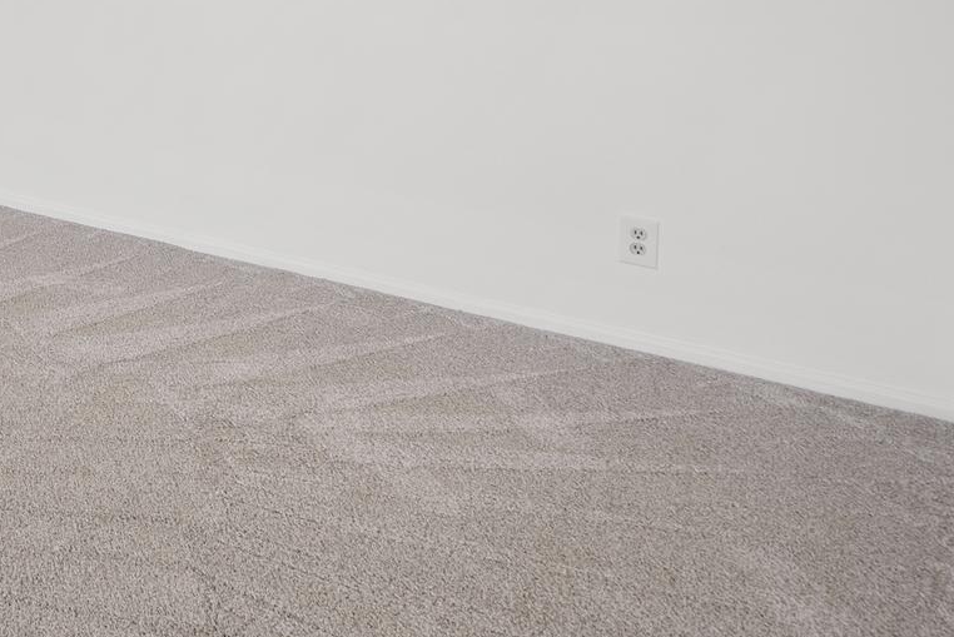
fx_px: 1140
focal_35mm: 43
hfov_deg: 34.3
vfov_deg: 28.2
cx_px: -247
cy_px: -81
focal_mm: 16
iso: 320
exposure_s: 1/8
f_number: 8
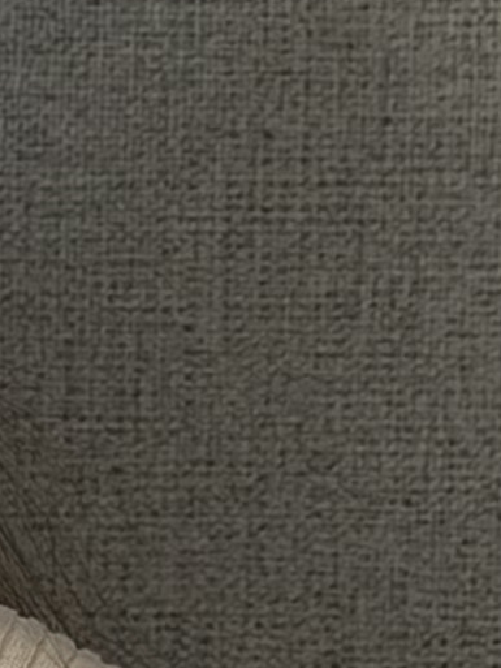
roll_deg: +0.8
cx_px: -969
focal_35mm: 377
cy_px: 836
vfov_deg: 5.2
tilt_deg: -4.8
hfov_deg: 3.8
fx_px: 7272
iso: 64
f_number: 1.78
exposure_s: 1/252
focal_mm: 6.76
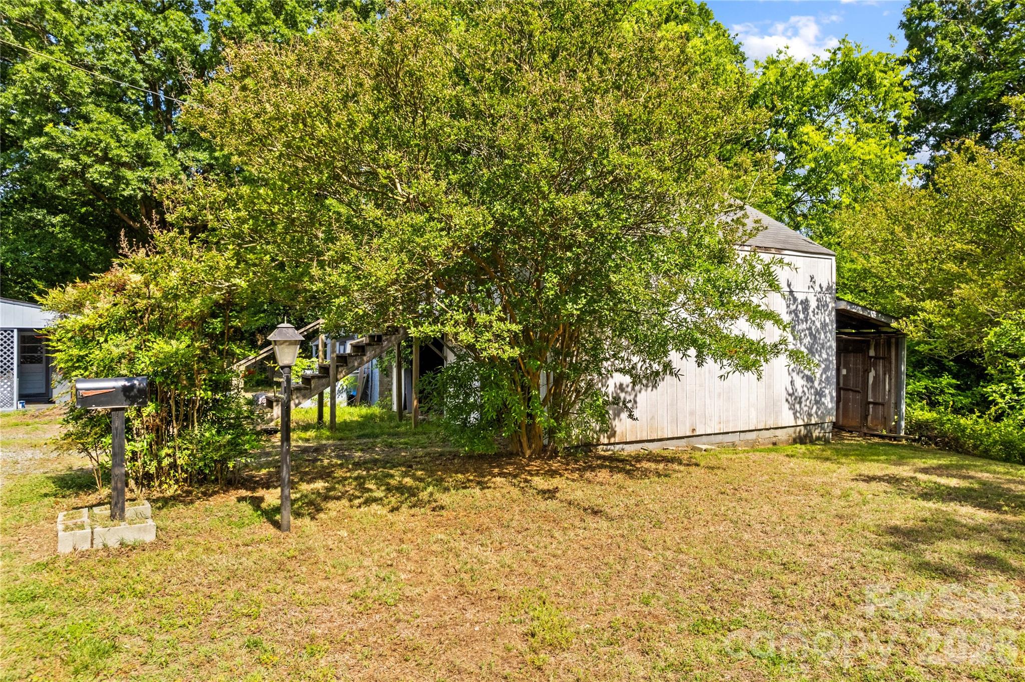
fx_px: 626
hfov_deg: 78.6
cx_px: 512
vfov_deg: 57.2
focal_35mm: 22
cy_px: 341
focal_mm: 8.38
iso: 100
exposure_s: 1/640
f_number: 2.8
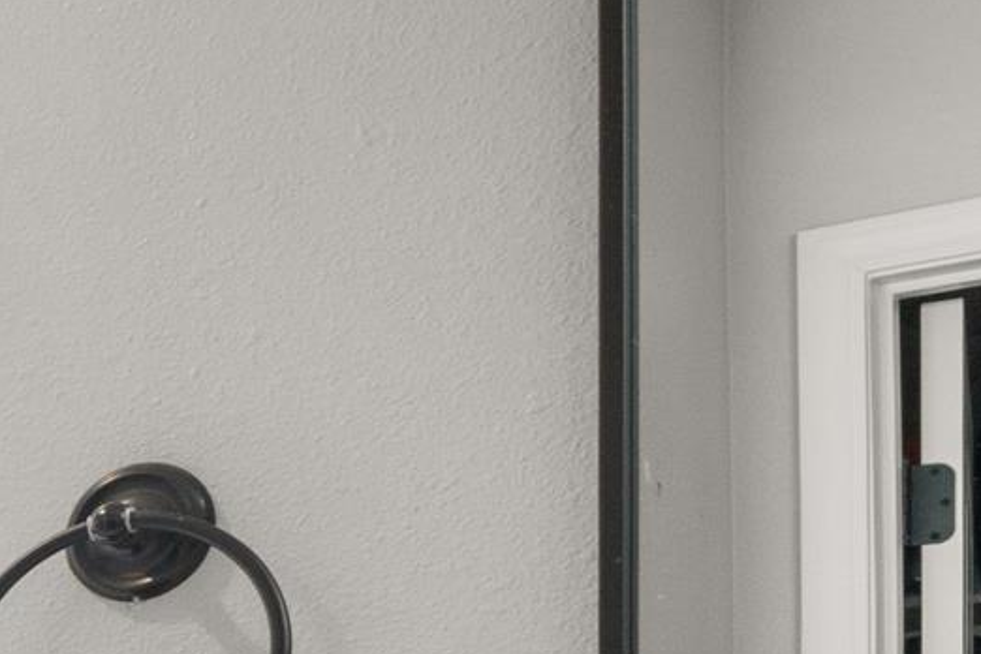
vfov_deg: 12.9
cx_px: -1485
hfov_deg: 13.7
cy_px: 1116
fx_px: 2656
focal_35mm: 97
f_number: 8
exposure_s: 1/8
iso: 320
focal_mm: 11.3
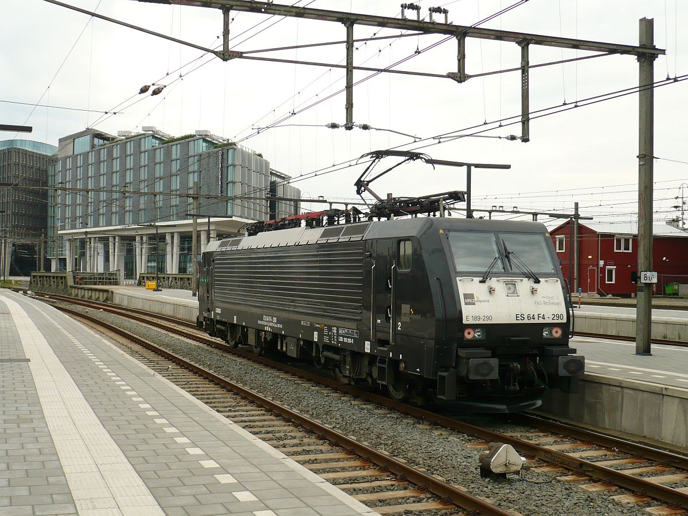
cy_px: 258
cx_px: 344
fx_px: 894
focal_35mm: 45
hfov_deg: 42.1
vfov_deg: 32.2
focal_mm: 7.5
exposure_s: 1/250
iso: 100
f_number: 3.2
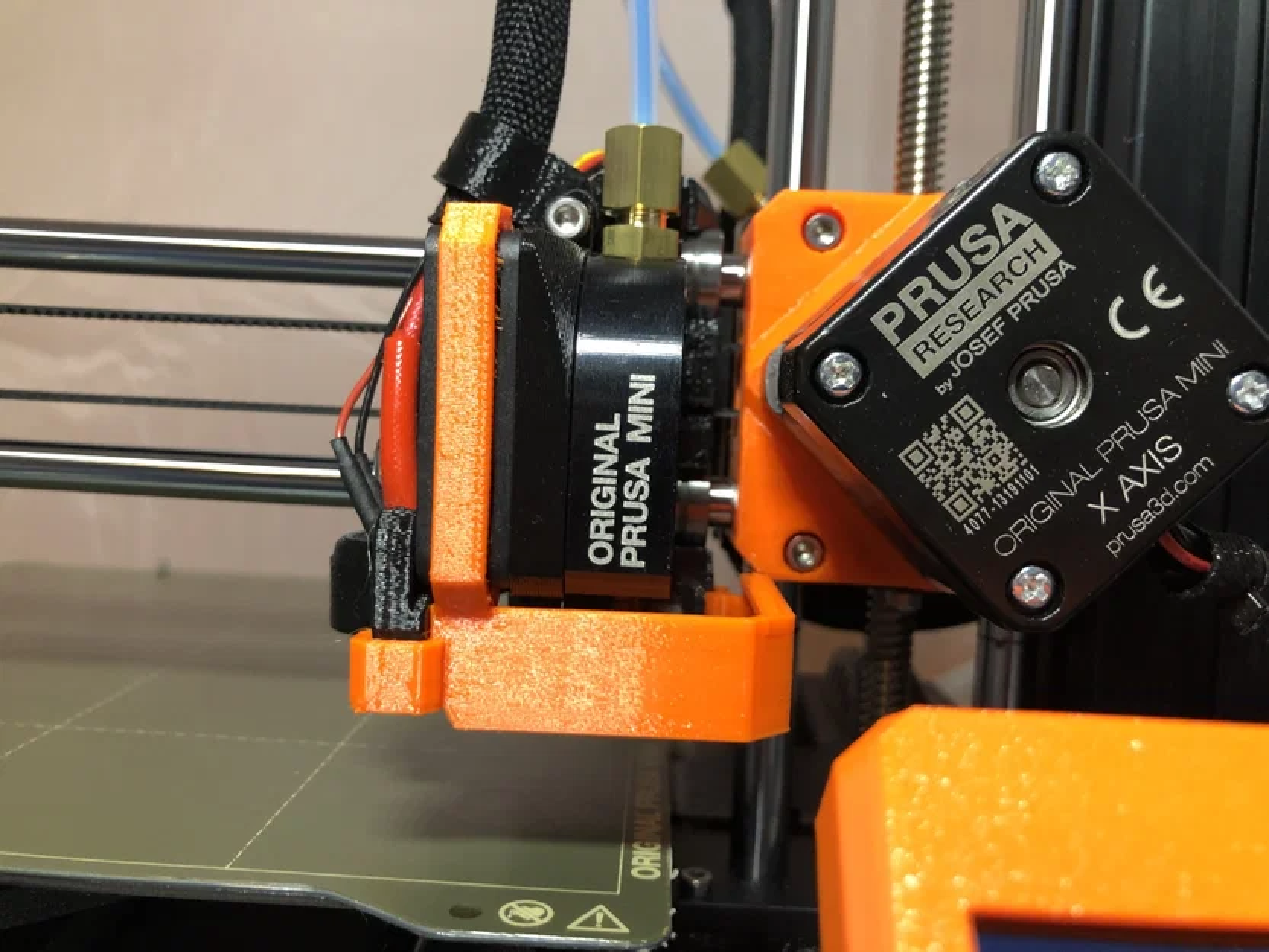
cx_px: 634
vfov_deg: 49.8
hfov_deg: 63.4
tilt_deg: -2.0
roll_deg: -3.1
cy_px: 476
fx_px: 1027
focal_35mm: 28
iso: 40
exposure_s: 1/15
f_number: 1.8
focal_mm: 3.99
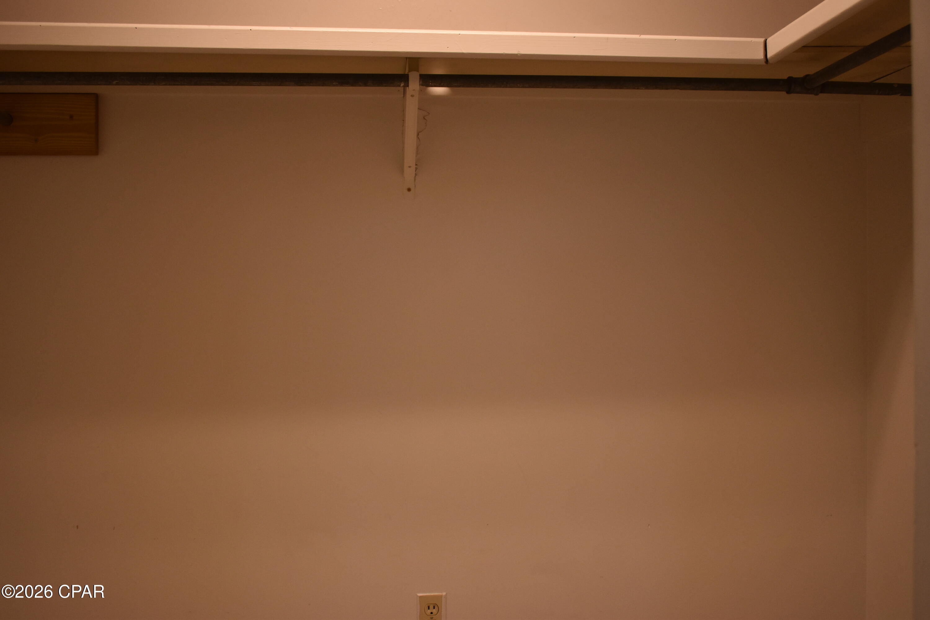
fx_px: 1046
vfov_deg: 33.0
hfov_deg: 47.9
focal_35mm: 40
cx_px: 465
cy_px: 310
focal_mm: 27
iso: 900
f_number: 4
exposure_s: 1/125
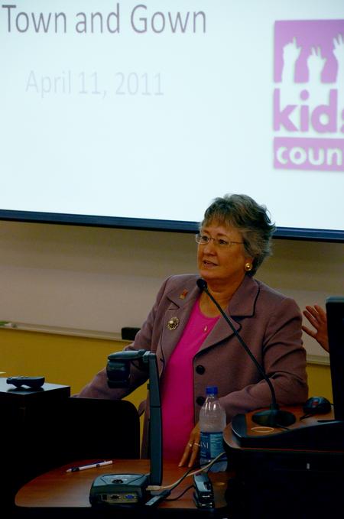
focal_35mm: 158
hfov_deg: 8.7
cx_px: 172
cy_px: 260
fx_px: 2267
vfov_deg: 13.1
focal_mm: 105
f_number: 5.6
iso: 1600
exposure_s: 1/160
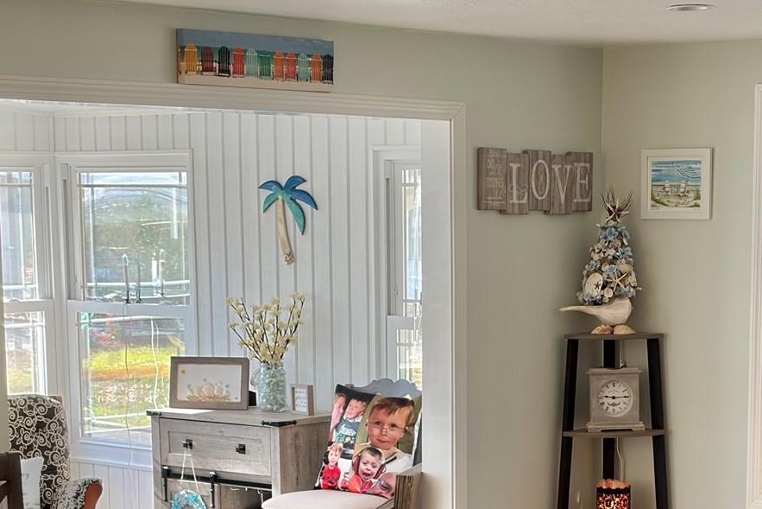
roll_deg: +0.5
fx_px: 2075
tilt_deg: -7.4
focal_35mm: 98
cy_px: 486
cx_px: 492
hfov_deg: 20.8
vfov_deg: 13.8
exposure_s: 1/60
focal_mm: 5.96
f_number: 1.6
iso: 64
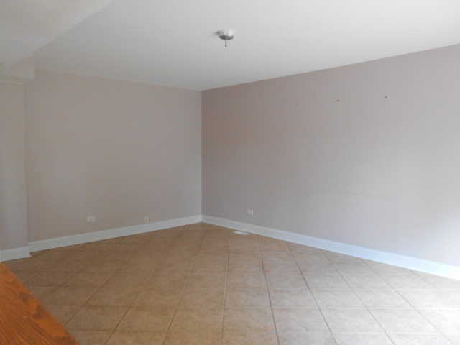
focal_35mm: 26
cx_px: 230
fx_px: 346
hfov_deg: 67.3
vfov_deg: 53.1
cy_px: 172
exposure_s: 1/30
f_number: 3.2
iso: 220
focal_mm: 4.6
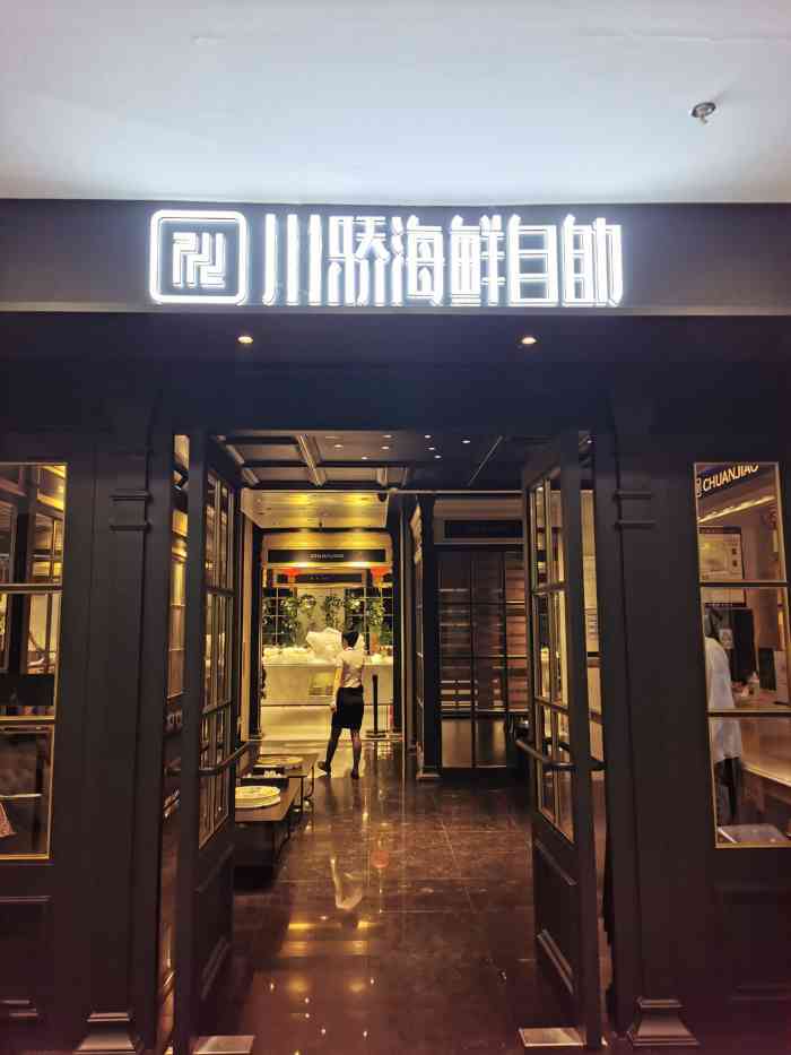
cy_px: 528
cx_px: 396
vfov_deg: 65.3
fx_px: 822
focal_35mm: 27
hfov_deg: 51.4
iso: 100
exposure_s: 1/120
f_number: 1.6
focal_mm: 5.56
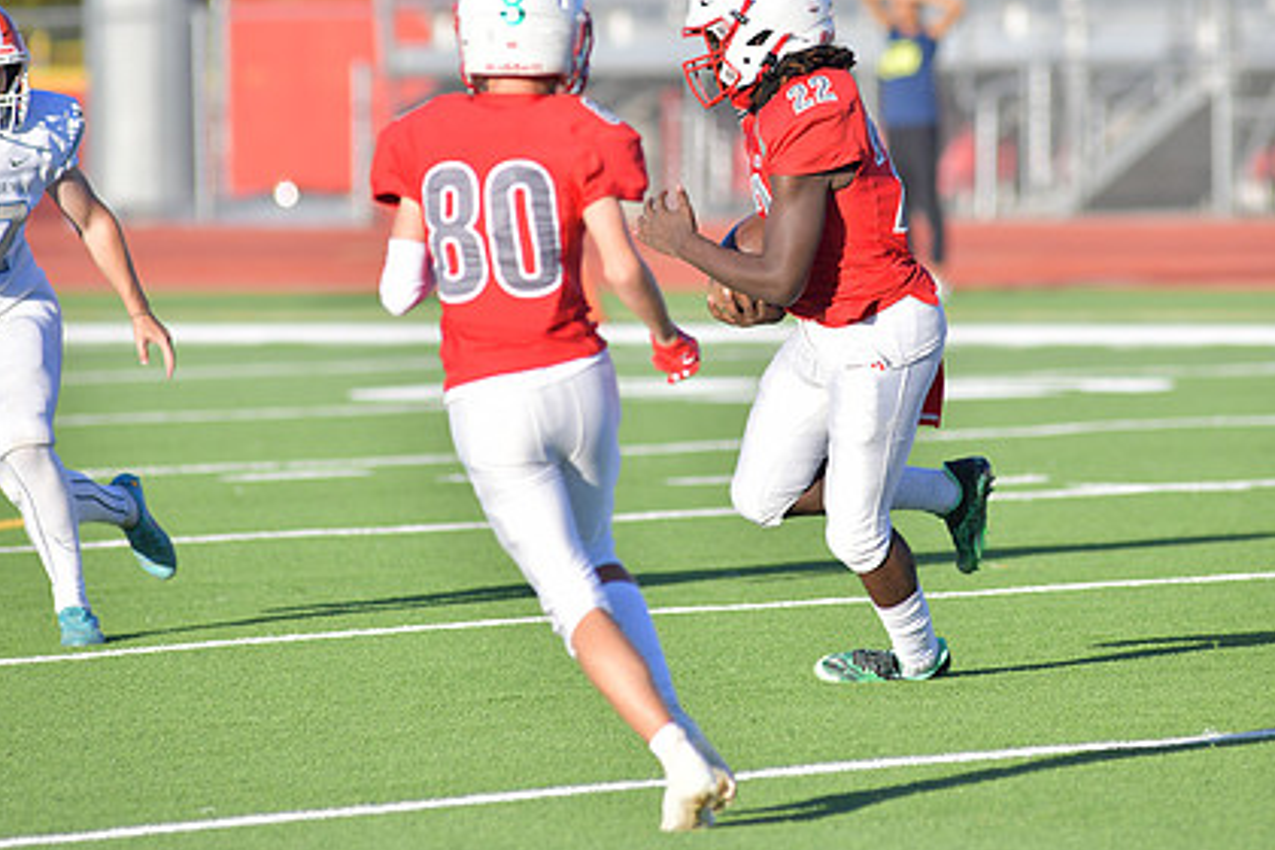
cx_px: 747
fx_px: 14661
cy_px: 272
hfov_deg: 5.0
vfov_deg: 3.3
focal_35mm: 414
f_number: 5
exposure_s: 1/3200
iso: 500
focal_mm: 300
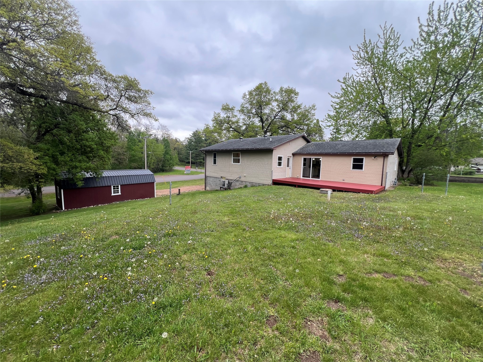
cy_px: 181
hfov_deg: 106.2
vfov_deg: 89.9
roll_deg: -0.7
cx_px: 242
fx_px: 181
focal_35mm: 13
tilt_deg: -5.3
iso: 32
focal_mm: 1.57
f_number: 1.8
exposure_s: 1/172
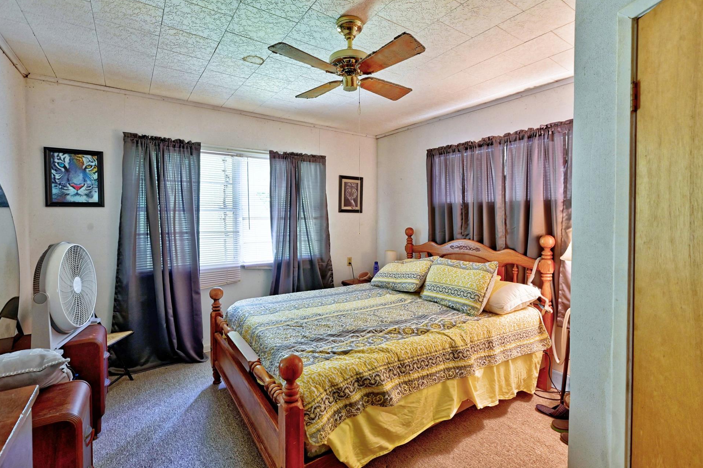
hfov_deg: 94.9
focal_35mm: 17
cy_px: 223
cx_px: 355
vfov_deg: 71.8
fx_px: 323
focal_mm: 15.5
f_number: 8
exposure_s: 1/3.33
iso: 800
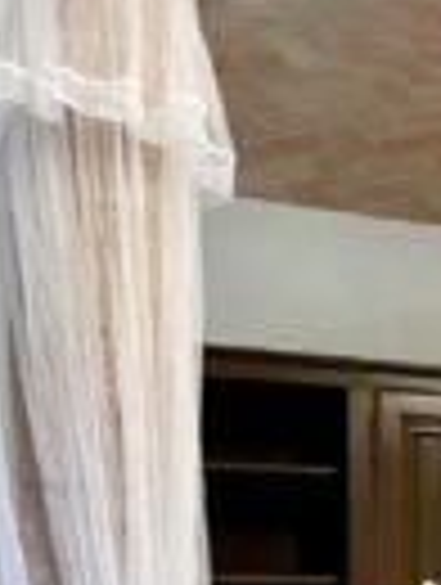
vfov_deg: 20.5
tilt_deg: +1.4
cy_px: 601
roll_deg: -0.1
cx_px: 684
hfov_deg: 14.8
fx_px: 1558
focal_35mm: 92
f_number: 1.6
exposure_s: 1/50
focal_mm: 4.2
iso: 100
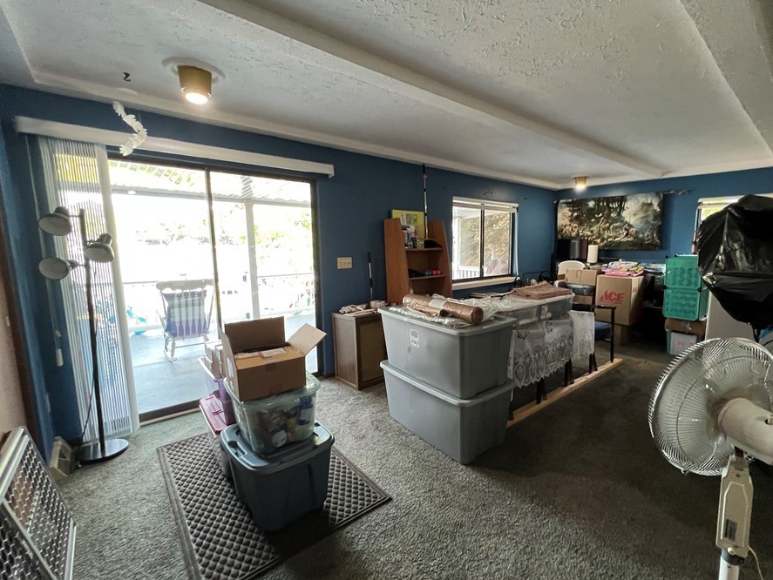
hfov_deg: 97.5
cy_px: 293
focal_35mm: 15
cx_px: 442
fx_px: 335
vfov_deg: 81.8
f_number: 1.8
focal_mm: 1.57
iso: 250
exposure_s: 1/60
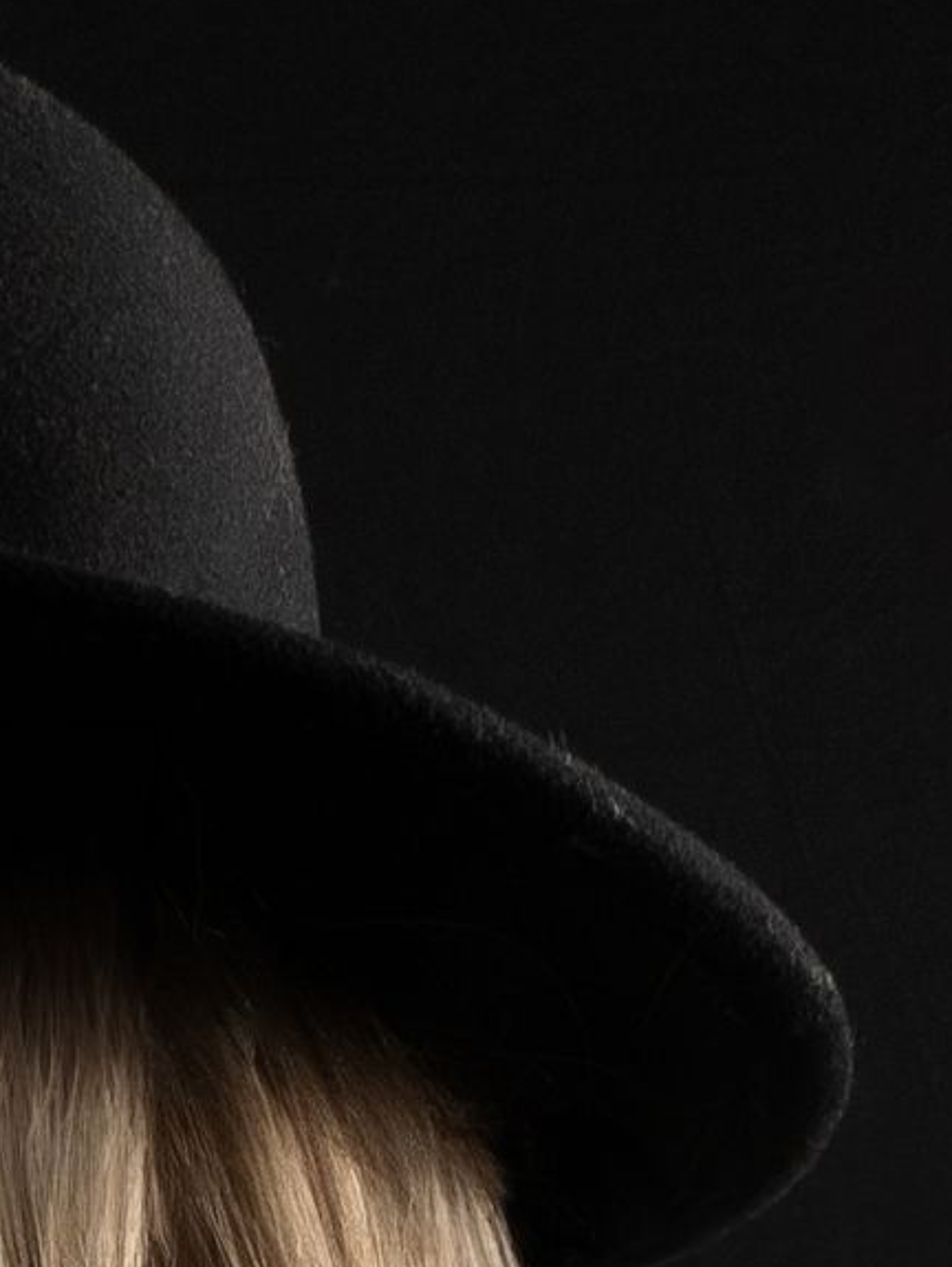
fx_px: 15604
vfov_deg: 4.5
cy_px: 3616
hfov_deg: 3.5
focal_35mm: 426
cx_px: -511
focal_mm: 35
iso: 200
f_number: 10
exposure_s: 1/100
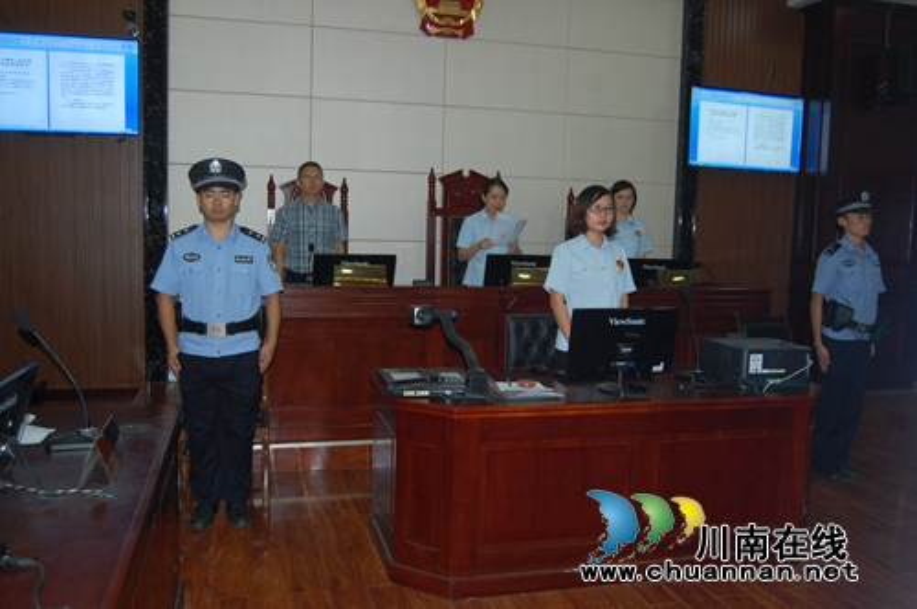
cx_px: 458
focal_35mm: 33
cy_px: 304
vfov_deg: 39.9
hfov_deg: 57.3
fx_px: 839
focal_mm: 22
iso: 400
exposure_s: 1/60
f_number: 3.8
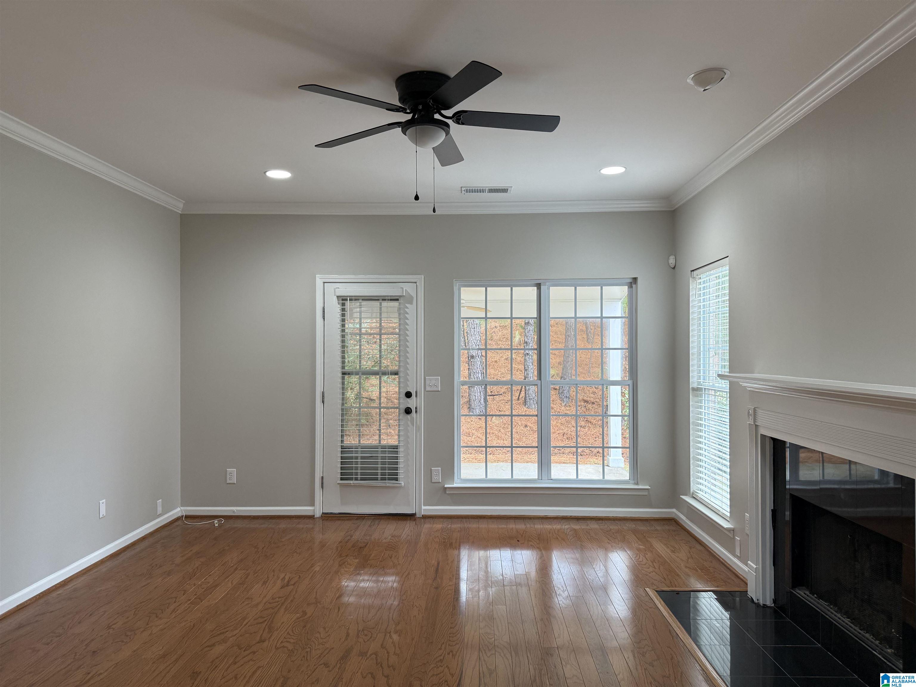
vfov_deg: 56.8
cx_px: 458
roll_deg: -0.1
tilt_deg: +0.7
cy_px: 344
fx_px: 635
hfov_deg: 71.6
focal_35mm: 24
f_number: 1.78
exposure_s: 1/120
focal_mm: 6.76
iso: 160
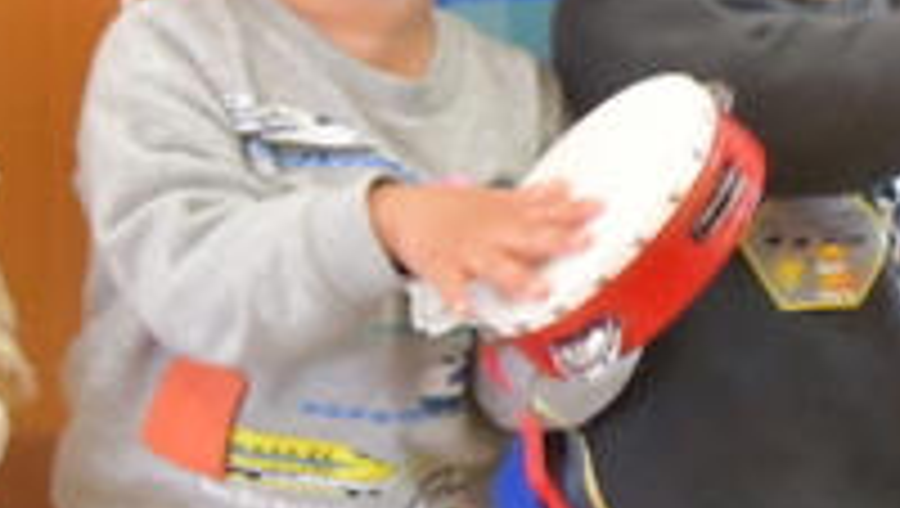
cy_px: 166
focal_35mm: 181
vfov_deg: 6.7
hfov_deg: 11.5
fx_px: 4324
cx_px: 1197
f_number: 10
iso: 20000
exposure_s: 1/400
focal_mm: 30
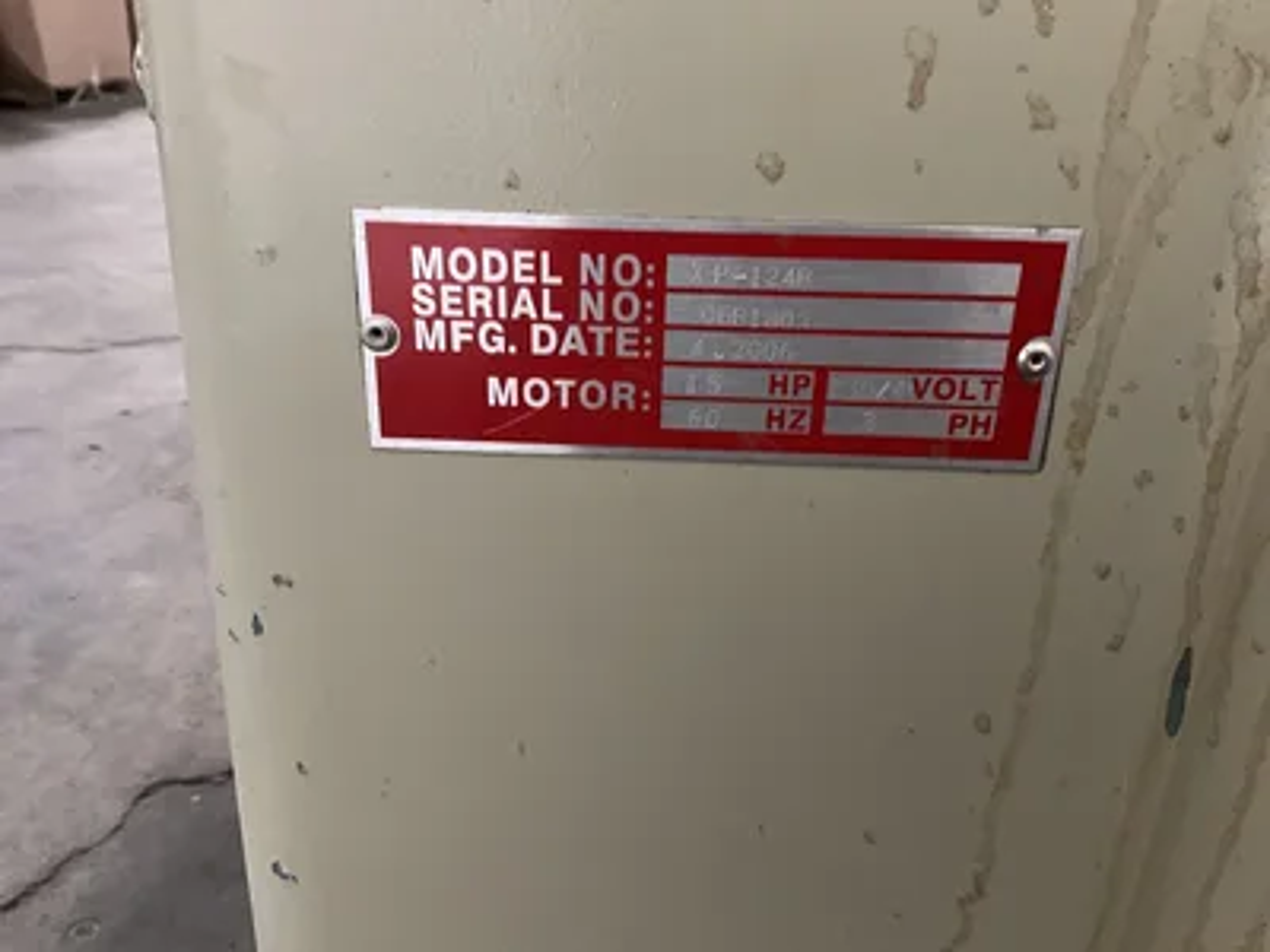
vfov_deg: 48.2
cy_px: 476
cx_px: 635
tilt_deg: -23.9
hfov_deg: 61.7
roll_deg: -2.9
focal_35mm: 29
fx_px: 1064
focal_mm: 3
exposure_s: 1/30
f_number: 1.8
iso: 320
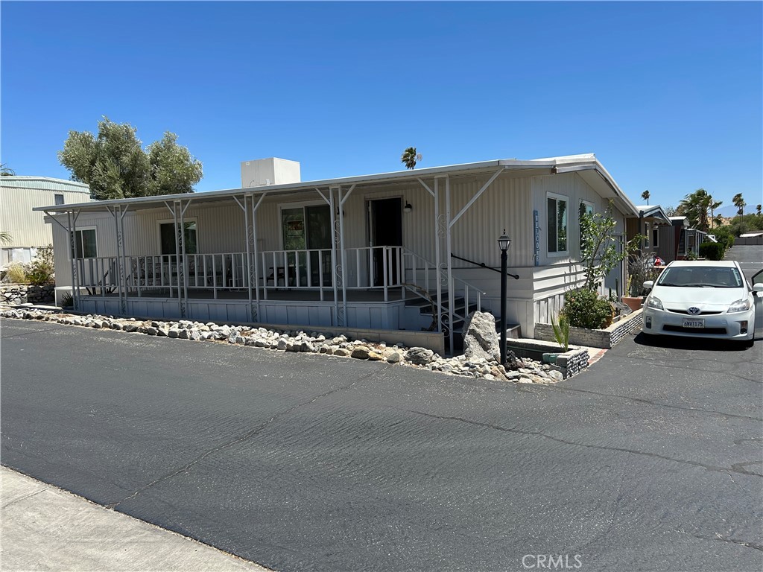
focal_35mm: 26
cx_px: 382
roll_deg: +1.6
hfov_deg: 67.3
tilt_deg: -2.7
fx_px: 573
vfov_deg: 53.1
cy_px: 286
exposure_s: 1/3968
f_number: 1.5
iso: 50
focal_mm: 5.7
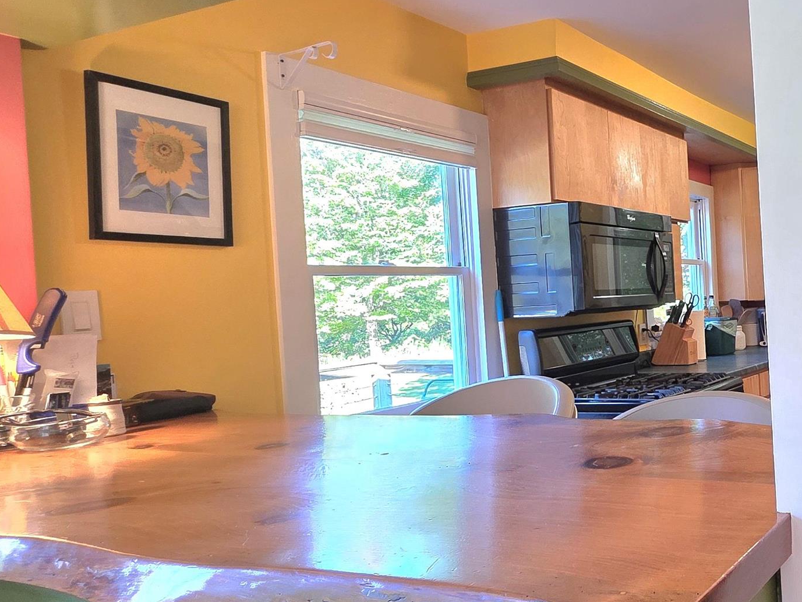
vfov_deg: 48.2
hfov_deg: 52.9
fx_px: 672
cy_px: 306
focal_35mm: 29
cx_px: 742
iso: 250
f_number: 1.9
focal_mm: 2.2
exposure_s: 1/120
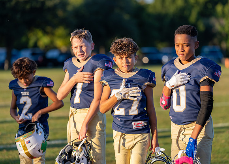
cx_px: 119
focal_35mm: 153
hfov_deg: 13.1
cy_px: 80
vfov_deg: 9.4
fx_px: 996
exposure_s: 1/1250
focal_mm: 141
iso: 250
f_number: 2.8
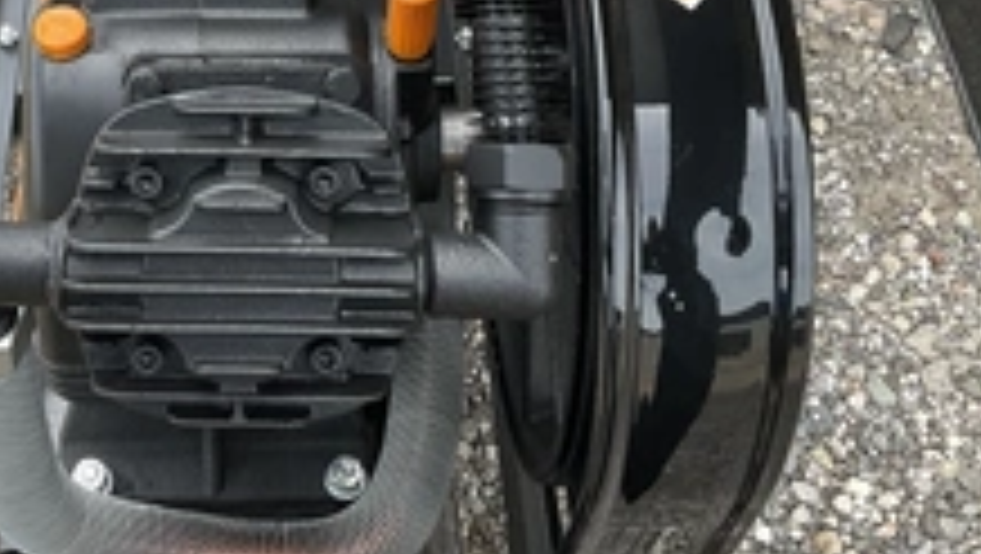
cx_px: 284
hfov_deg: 35.4
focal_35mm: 58
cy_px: -27
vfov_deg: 20.0
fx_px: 1510
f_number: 1.8
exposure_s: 1/348
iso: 25
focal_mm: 3
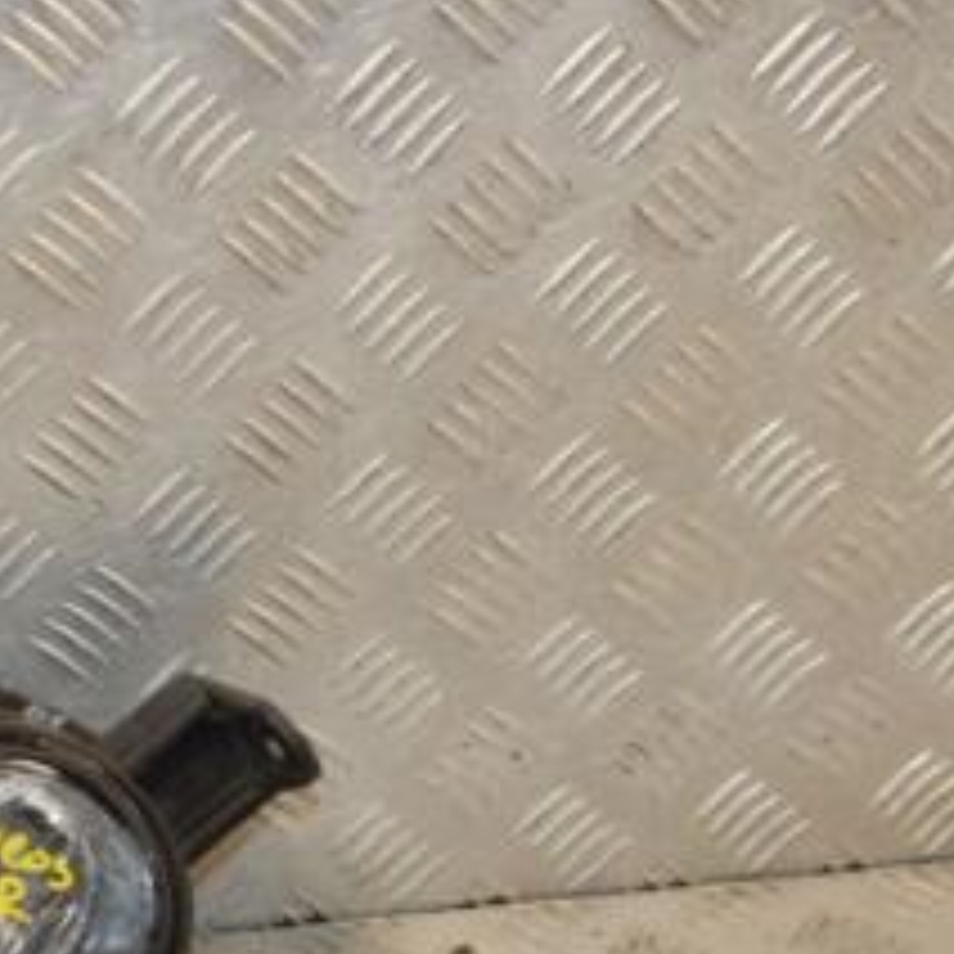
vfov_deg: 18.3
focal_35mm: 94
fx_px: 2931
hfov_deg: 18.3
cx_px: 158
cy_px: 742
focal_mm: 26
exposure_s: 1/200
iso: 800
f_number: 6.3
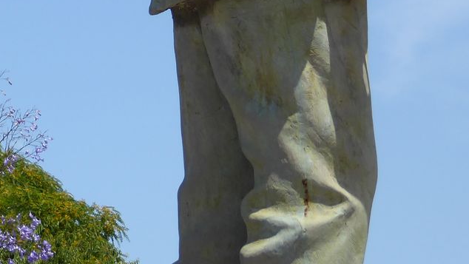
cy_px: -174
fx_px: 4341
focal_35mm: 349
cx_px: 249
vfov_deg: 3.5
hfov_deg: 6.2
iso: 80
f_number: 5.1
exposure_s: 1/400
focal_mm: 20.6
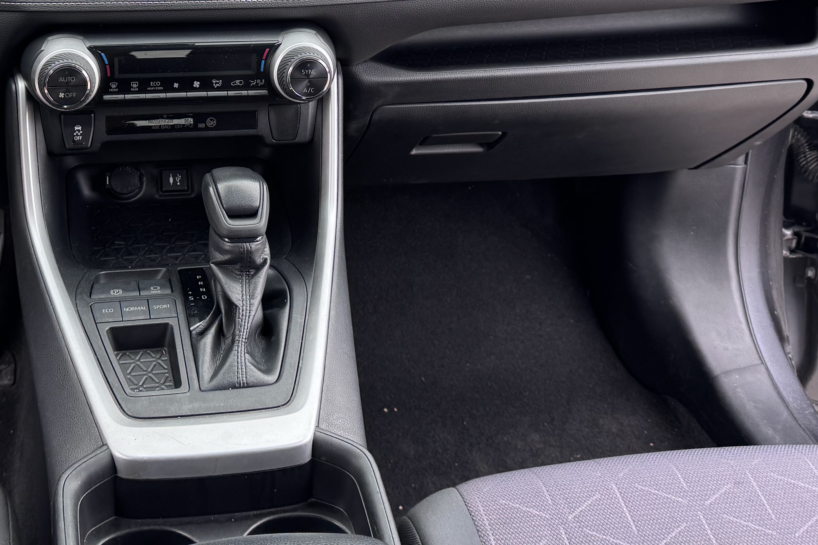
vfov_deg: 27.1
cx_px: 208
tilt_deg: -24.4
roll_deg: -2.8
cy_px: 51
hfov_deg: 40.0
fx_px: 1091
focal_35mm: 48
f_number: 1.78
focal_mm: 6.76
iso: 100
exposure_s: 1/121
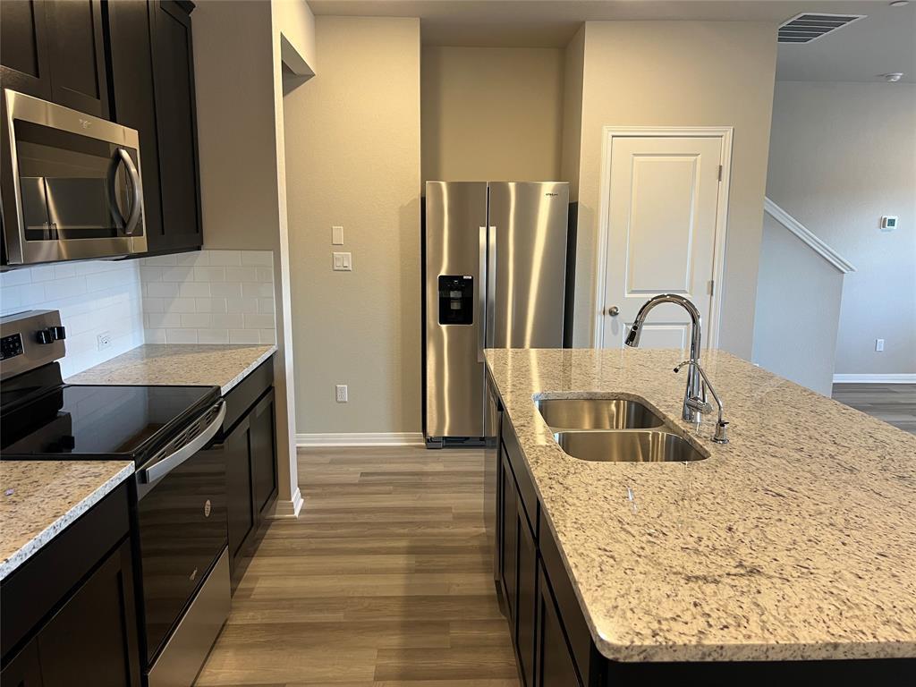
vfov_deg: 53.1
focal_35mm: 26
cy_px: 344
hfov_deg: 67.3
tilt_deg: -10.5
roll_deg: +0.1
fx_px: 688
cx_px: 458
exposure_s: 1/60
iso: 100
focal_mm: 5.7
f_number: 1.5
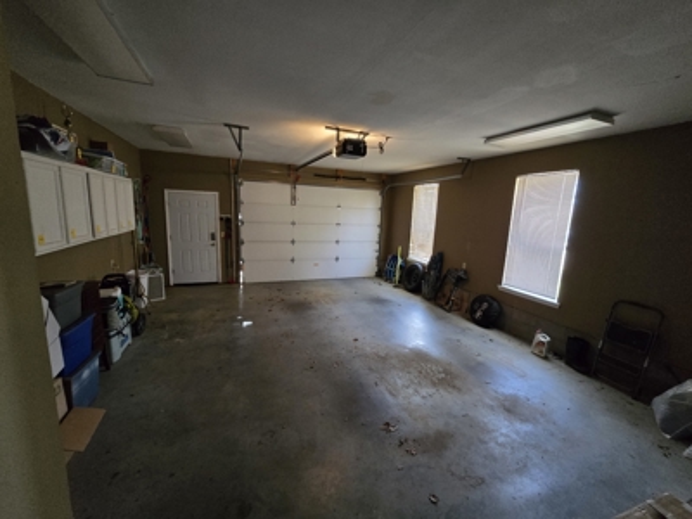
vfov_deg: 89.9
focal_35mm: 13
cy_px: 260
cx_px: 346
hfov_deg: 106.2
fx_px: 260
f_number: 2.2
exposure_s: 1/60
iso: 1000
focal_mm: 2.2
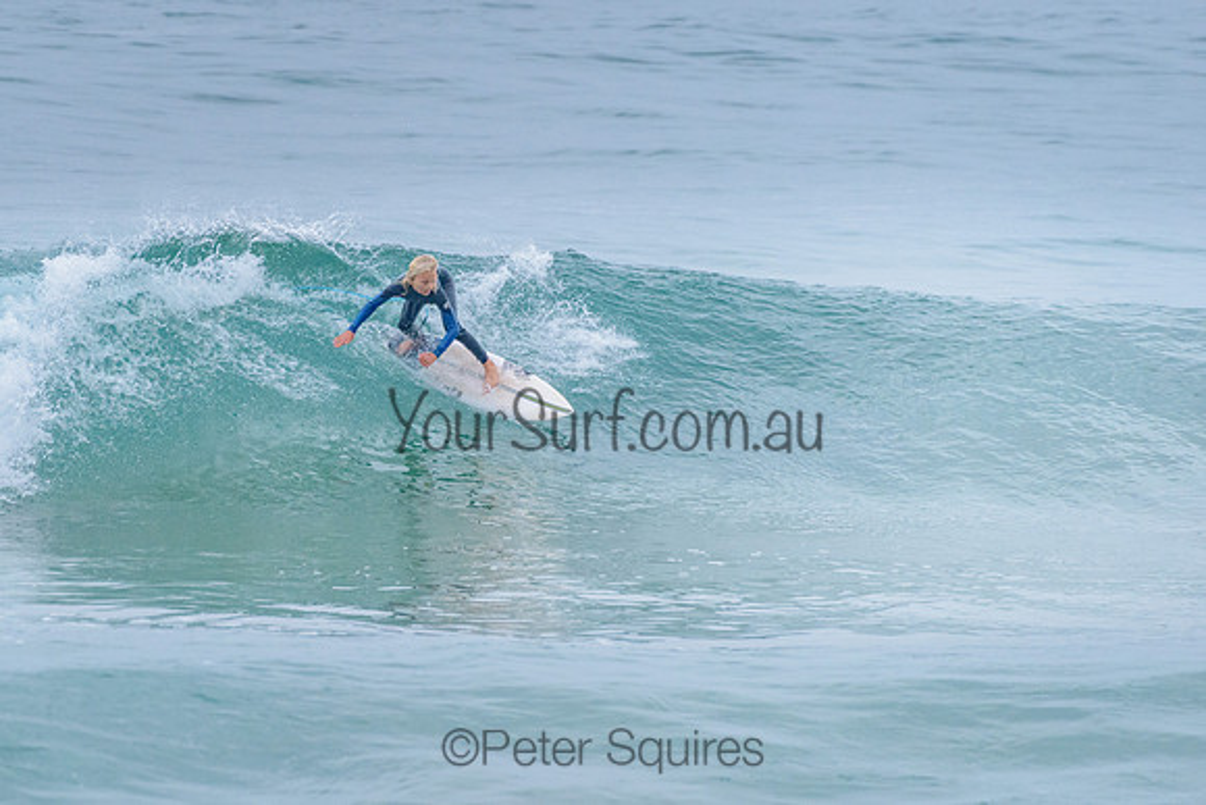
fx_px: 20534
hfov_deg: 3.4
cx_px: 473
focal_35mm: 613
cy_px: 349
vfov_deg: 2.2
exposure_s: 1/2000
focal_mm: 500
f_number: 5.6
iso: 2200
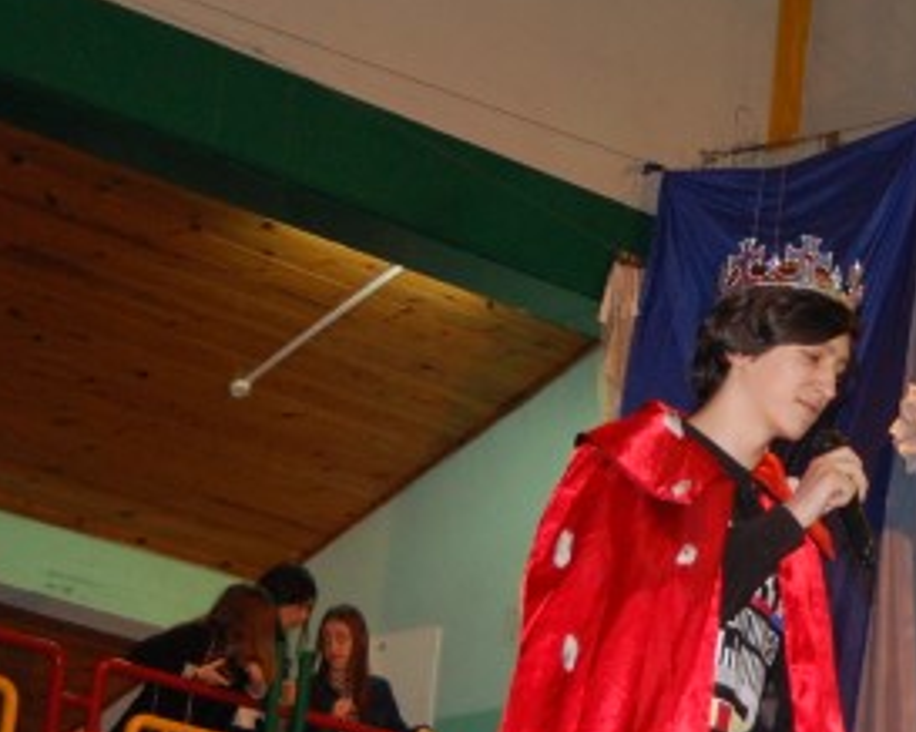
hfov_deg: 13.2
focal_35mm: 144
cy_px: 326
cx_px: 926
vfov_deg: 10.7
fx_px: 3911
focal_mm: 35
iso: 800
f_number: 4.8
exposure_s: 1/60
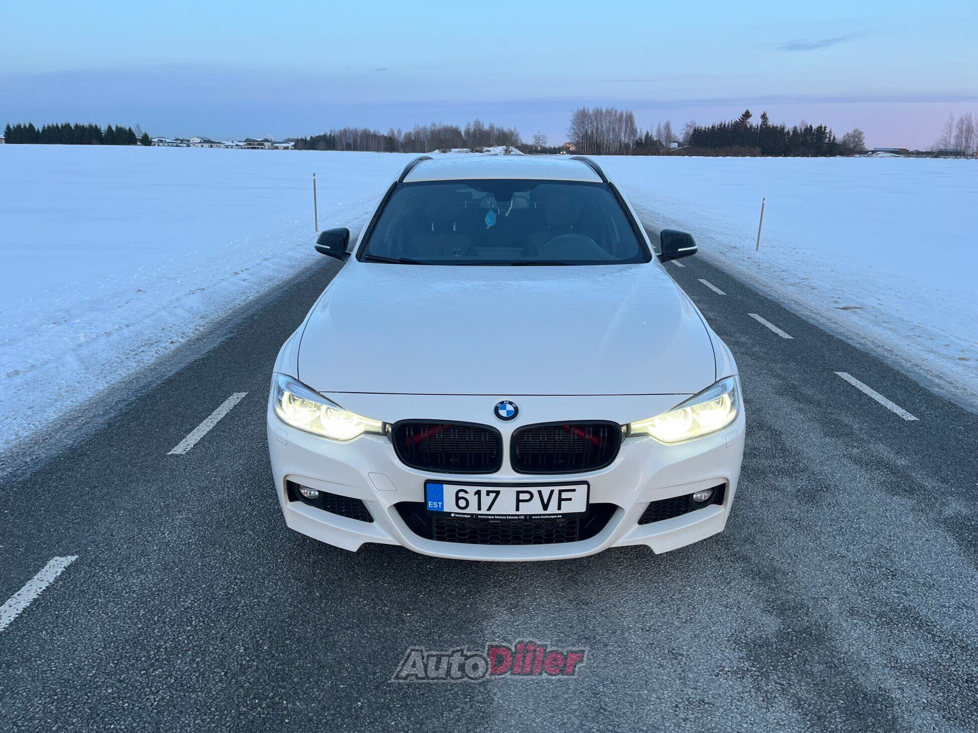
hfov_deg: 67.3
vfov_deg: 53.1
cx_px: 489
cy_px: 366
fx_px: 735
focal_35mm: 26
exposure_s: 1/100
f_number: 1.6
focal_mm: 5.1
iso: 40
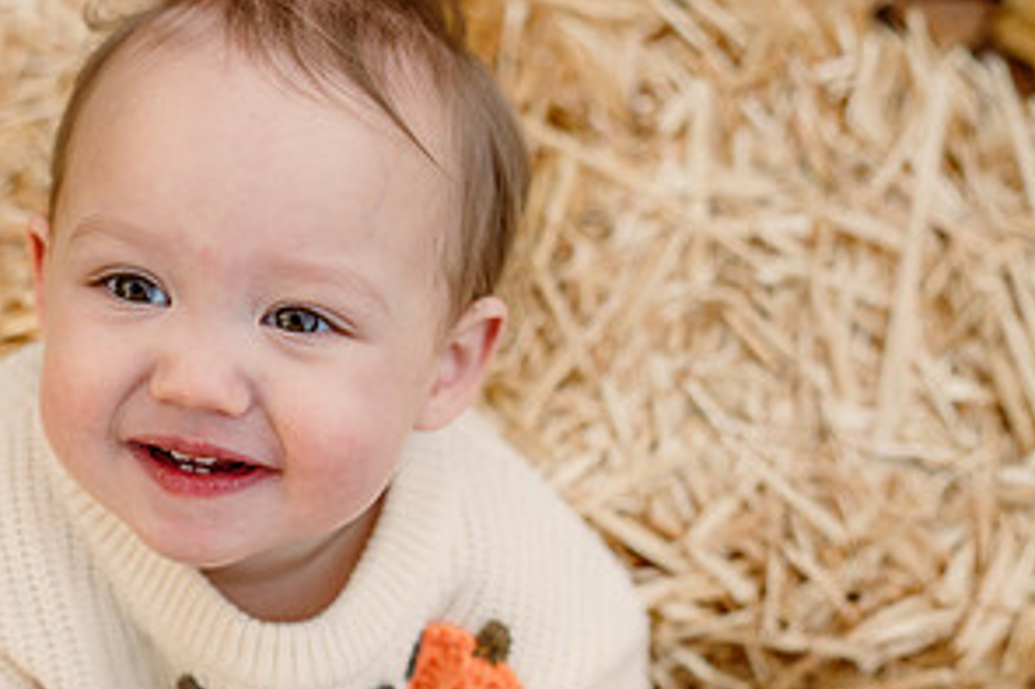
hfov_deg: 27.3
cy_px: 538
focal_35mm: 73
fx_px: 2097
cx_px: 260
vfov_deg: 18.5
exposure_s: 1/400
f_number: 2.2
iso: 250
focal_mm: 35
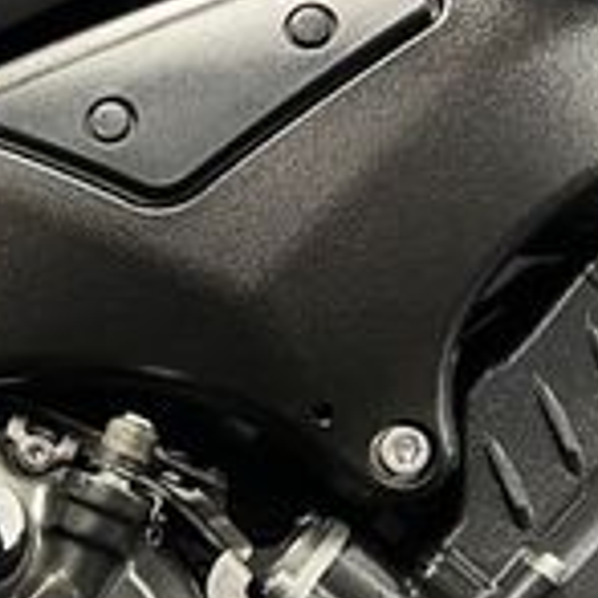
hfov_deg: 16.7
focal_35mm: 100
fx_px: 1954
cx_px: -122
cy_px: 594
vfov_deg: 17.0
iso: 400
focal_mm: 5.1
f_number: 1.6
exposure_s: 1/33
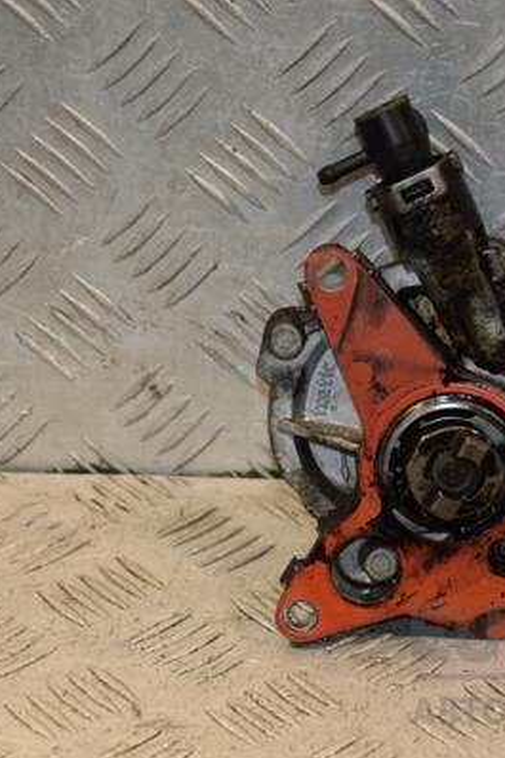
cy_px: 379
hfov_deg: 8.1
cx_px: 375
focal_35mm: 170
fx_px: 3575
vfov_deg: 12.1
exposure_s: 1/200
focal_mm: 75
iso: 800
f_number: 5.3
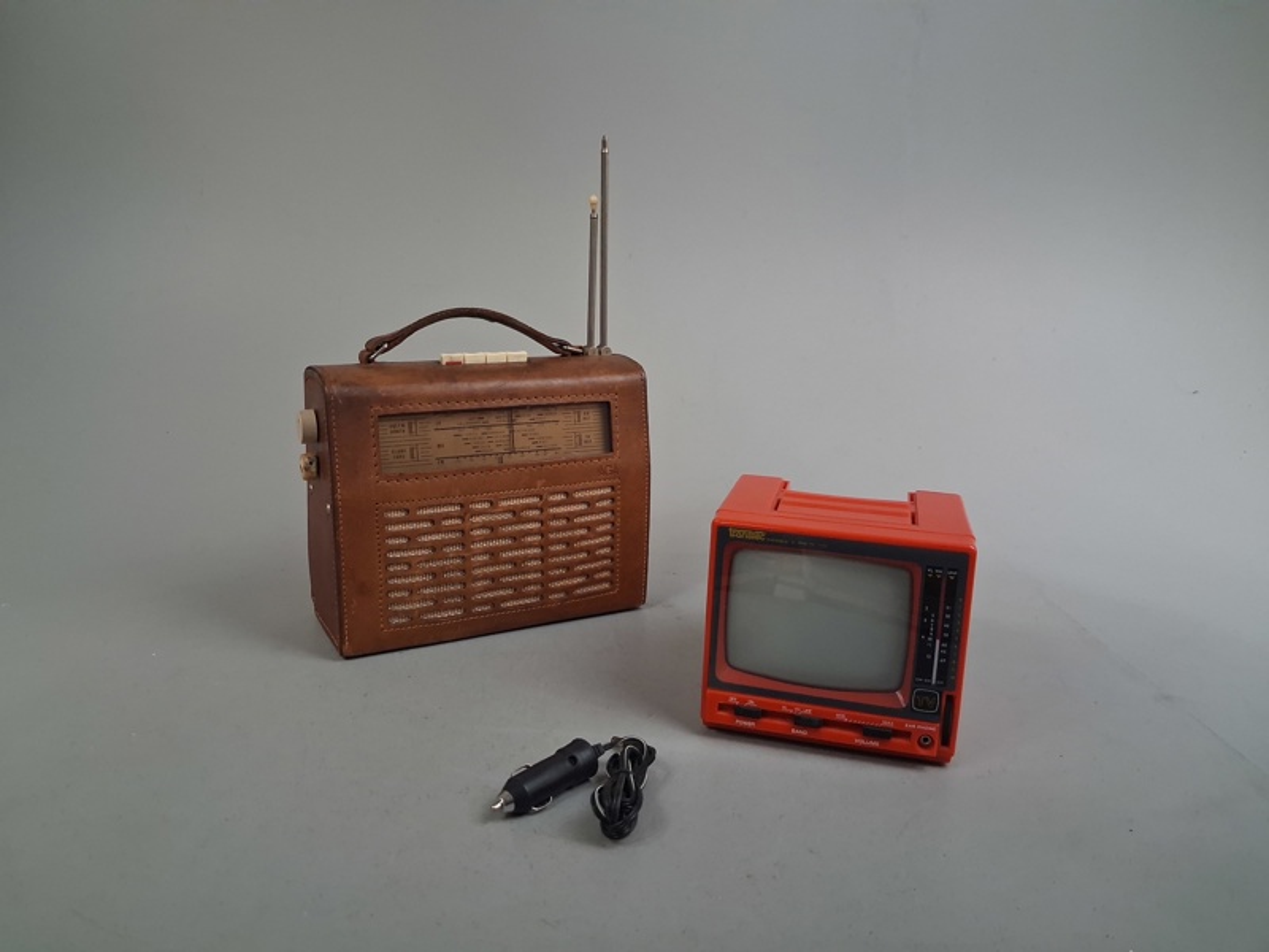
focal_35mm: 27
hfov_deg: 65.3
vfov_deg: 51.4
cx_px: 634
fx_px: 990
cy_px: 476
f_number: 1.8
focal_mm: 4
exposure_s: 1/100
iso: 400
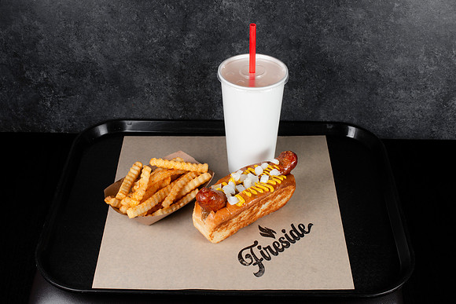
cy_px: 152
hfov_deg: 39.2
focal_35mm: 50
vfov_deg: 26.8
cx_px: 229
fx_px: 640
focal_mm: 50
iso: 250
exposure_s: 1/125
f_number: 16
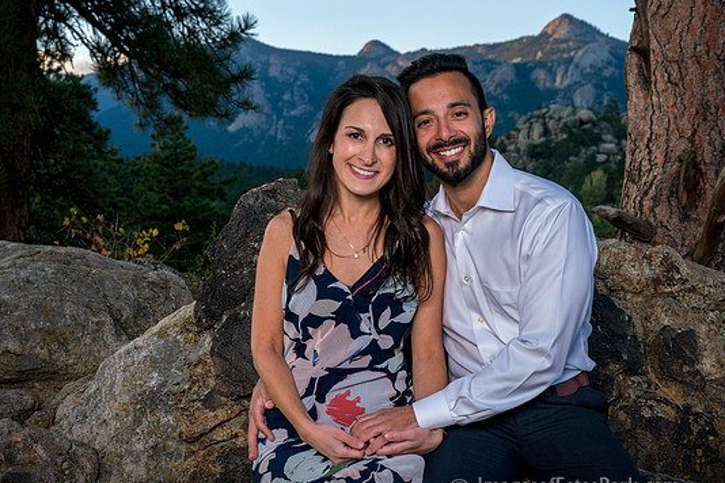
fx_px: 765
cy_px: 242
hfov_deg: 50.7
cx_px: 377
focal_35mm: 38
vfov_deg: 35.1
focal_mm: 35
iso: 160
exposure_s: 1/200
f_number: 5.6
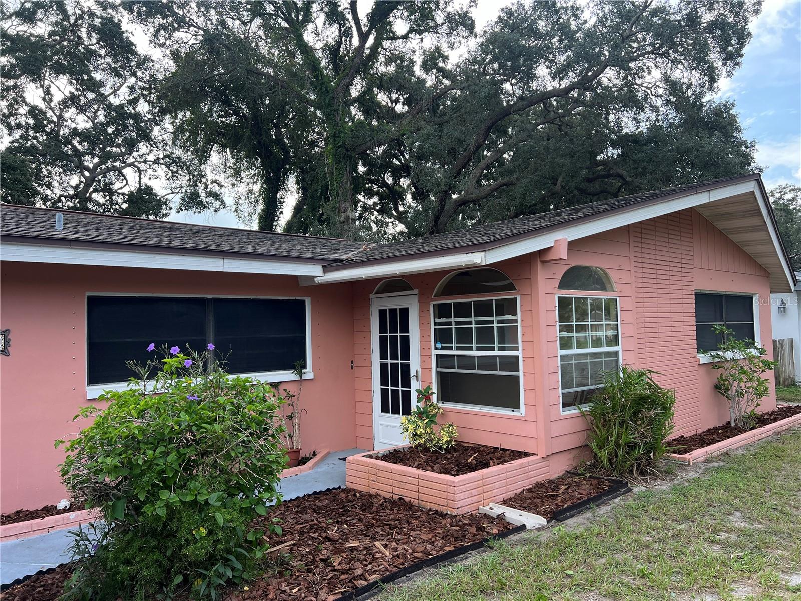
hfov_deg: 67.3
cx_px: 400
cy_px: 300
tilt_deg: +2.1
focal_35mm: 26
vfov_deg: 53.1
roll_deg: +2.5
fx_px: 602
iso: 50
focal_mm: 5.7
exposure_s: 1/1009
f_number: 1.5
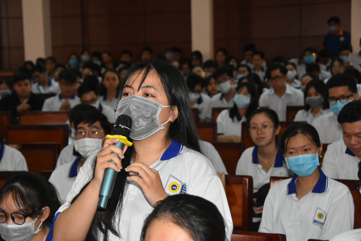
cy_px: 120
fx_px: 782
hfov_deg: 26.0
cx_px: 180
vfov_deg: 17.5
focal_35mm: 78
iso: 3200
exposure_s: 1/200
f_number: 4.8
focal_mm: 52
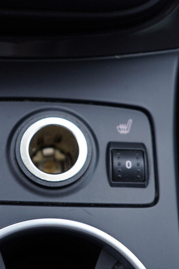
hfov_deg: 24.5
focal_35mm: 55
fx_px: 410
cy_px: 135
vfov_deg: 36.3
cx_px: 61
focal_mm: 24
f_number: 2.8
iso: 125
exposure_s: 1/40
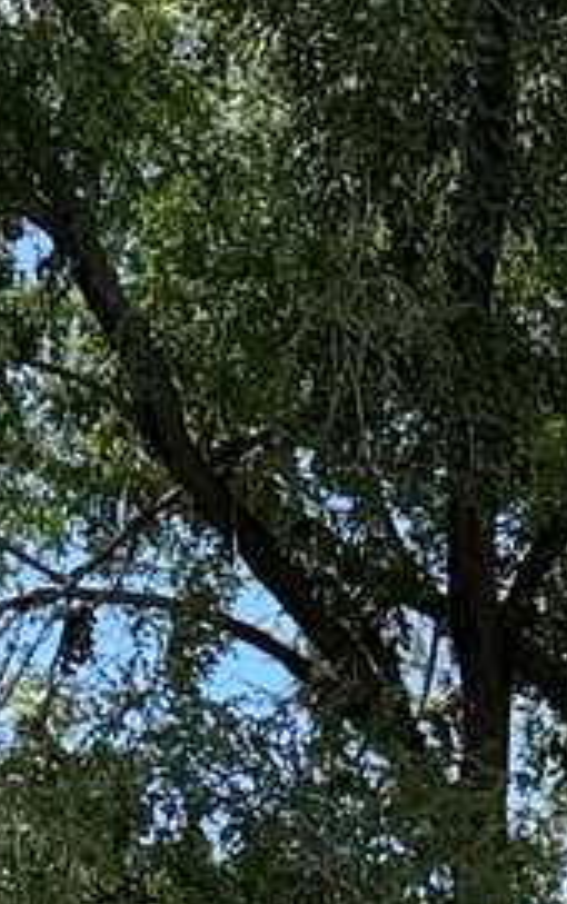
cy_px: 2442
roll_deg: +0.6
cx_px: 800
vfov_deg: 9.3
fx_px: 4734
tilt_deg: -2.8
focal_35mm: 192
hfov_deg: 6.8
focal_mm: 6.76
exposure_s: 1/1553
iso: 80
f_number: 1.78
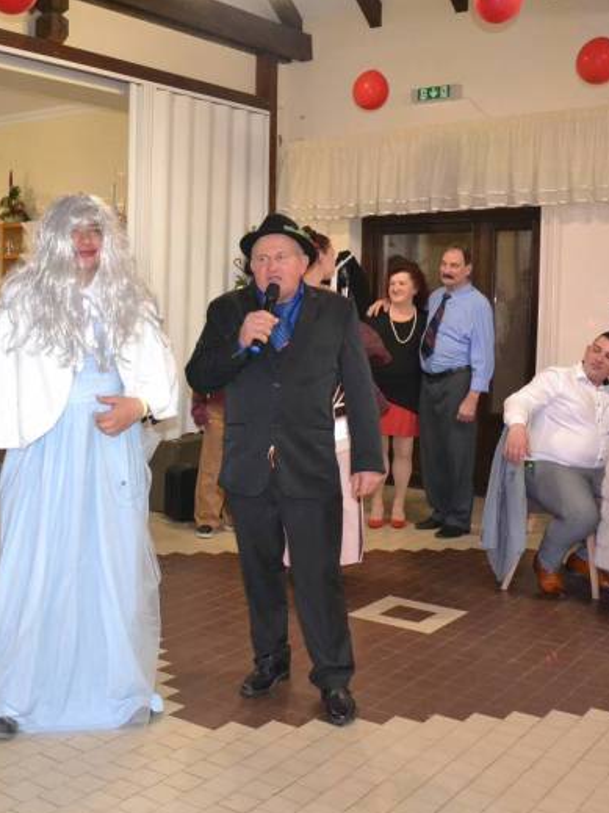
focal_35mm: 40
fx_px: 939
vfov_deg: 46.8
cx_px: 144
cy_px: 414
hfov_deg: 35.1
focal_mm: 18
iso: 3200
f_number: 3.5
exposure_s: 1/60
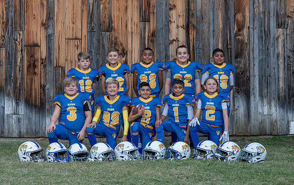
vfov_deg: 15.8
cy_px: 89
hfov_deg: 24.8
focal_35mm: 83
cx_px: 146
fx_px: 668
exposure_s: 1/320
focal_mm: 70
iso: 1250
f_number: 3.5
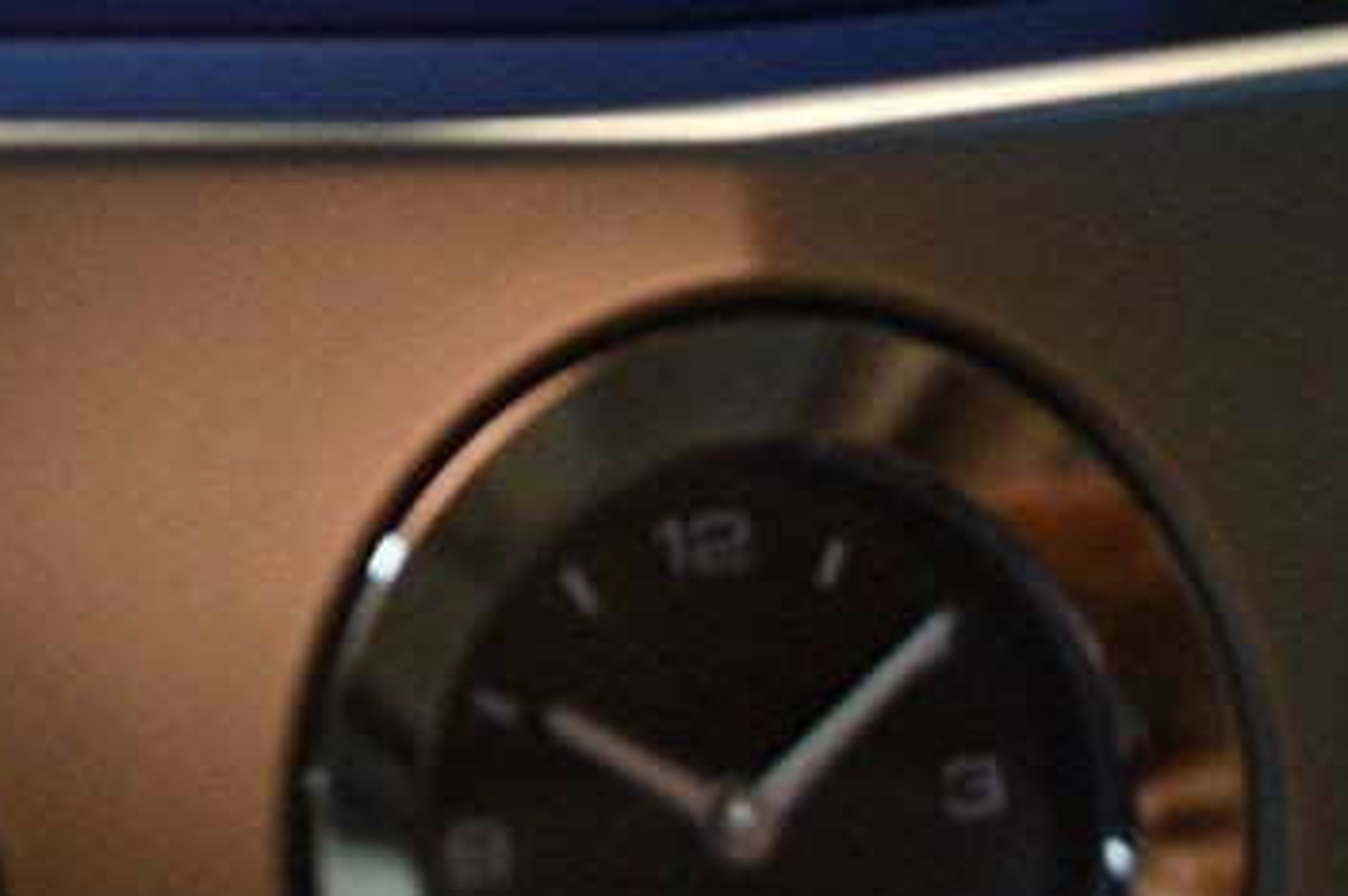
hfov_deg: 21.2
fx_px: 3591
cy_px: -348
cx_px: 506
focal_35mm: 96
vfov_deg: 13.6
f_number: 4
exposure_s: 1/125
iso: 3200
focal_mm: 22
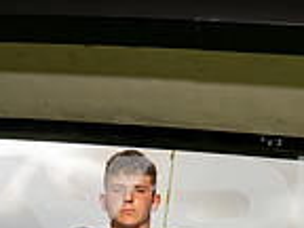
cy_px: 372
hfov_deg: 27.0
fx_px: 632
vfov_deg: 17.6
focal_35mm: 72
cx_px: 131
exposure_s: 1/250
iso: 100
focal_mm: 24
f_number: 4.5
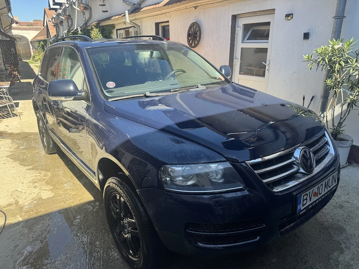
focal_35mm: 24
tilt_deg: -19.8
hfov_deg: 71.6
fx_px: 249
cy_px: 134
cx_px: 180
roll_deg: +0.3
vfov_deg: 56.8
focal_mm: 6.76
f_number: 1.78
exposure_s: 1/812
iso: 80
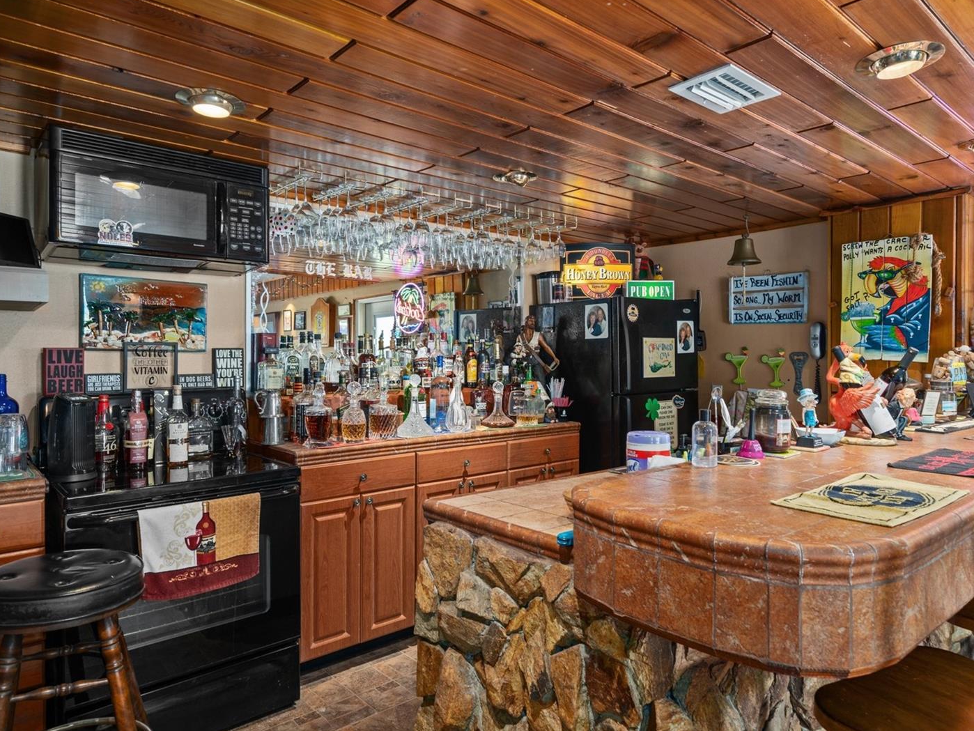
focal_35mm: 22
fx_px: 619
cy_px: 363
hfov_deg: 76.4
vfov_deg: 61.1
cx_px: 484
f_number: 8
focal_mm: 20
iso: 320
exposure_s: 2
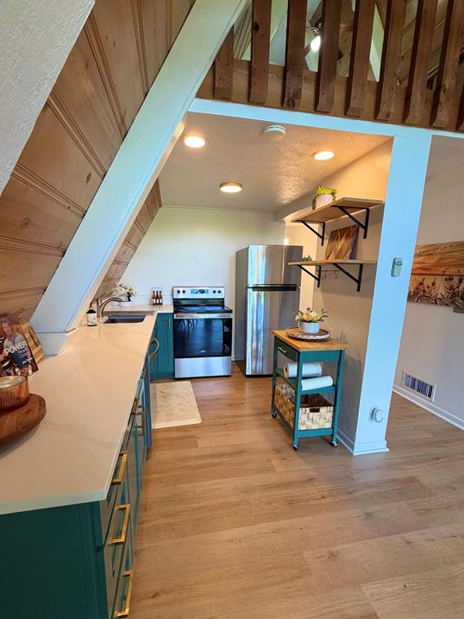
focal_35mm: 15
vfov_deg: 98.1
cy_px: 325
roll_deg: -0.7
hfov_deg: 81.7
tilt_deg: -10.5
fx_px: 268
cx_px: 223
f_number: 2.2
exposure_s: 1/120
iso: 160
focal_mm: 2.22
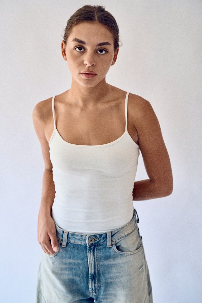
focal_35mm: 50
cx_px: 101
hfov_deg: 27.0
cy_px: 152
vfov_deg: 39.6
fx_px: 421
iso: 2000
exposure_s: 1/200
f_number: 2.8
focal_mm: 50
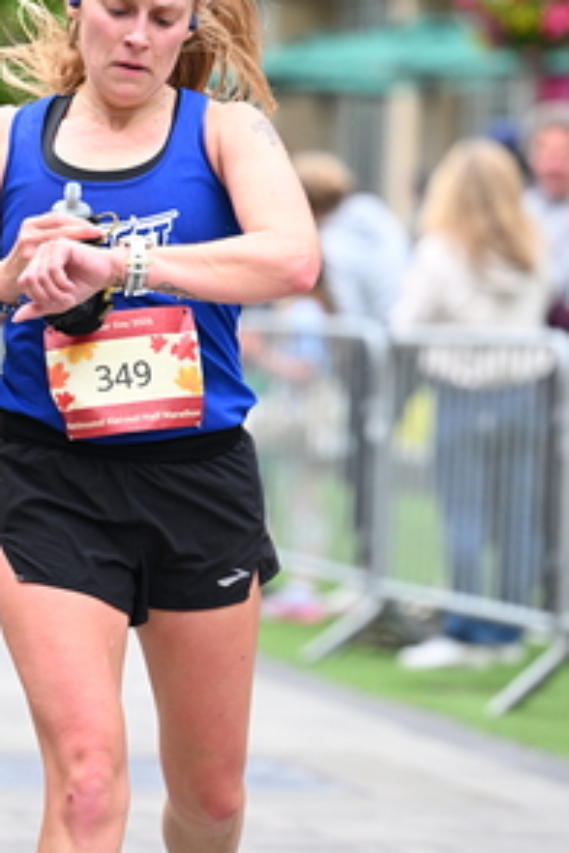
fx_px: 5761
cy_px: 319
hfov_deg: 5.7
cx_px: 280
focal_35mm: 243
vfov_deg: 8.5
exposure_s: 1/1600
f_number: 2.8
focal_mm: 130
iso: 1250
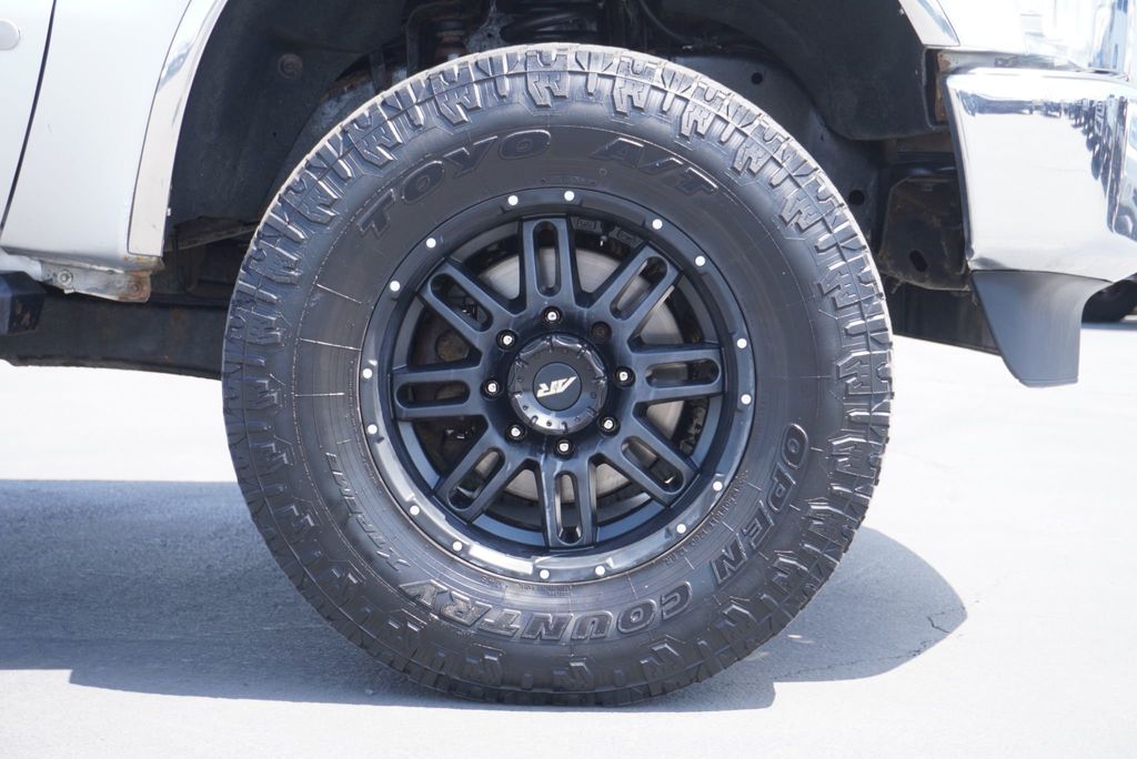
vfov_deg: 21.6
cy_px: 380
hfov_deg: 31.9
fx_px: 1991
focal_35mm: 63
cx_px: 568
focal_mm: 42
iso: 100
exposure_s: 1/80
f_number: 5.6
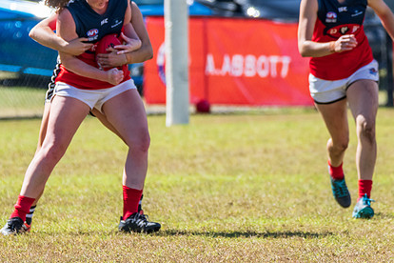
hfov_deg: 2.9
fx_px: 7879
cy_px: 96
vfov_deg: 1.9
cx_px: 136
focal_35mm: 720
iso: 800
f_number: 6.3
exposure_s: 1/2000
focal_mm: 350
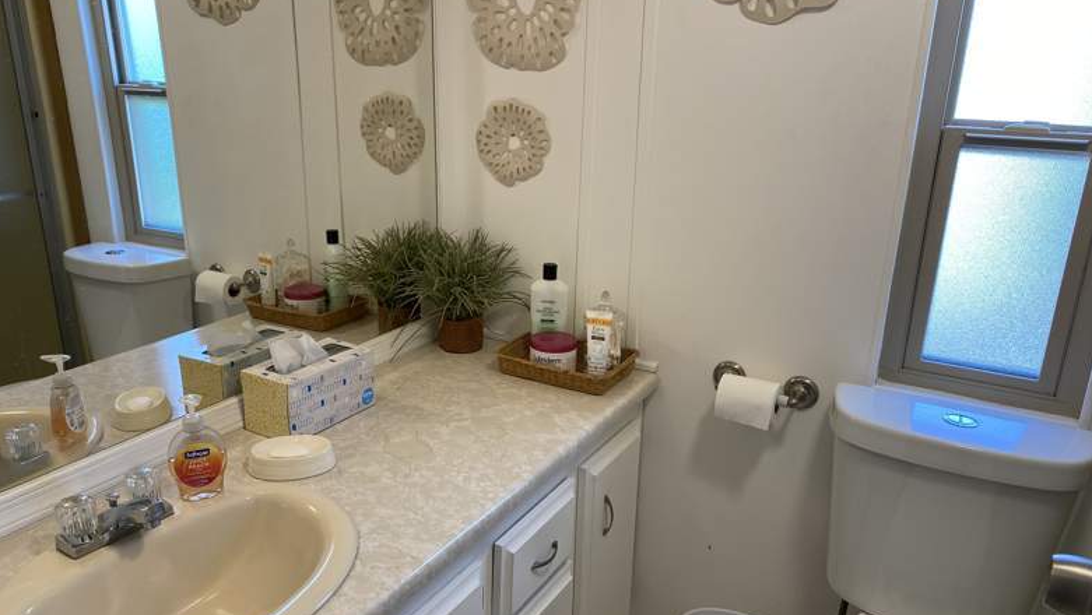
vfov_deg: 40.2
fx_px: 840
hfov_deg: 66.0
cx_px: 536
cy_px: 335
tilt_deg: -21.2
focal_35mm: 29
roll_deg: -0.7
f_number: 1.8
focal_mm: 4.25
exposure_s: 1/120
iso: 80
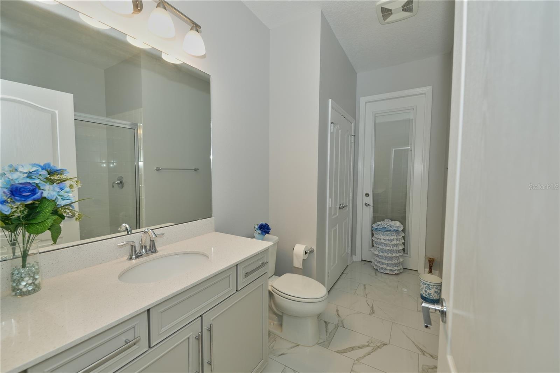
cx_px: 280
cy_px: 186
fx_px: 218
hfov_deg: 104.3
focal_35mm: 14
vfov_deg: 81.2
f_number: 4
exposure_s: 1/200
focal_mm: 14
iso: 400
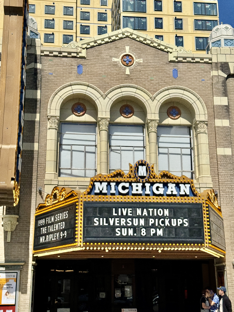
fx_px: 433
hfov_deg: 30.3
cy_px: 156
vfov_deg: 39.7
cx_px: 117
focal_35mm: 48
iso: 64
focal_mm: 6.76
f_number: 1.78
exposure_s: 1/7937
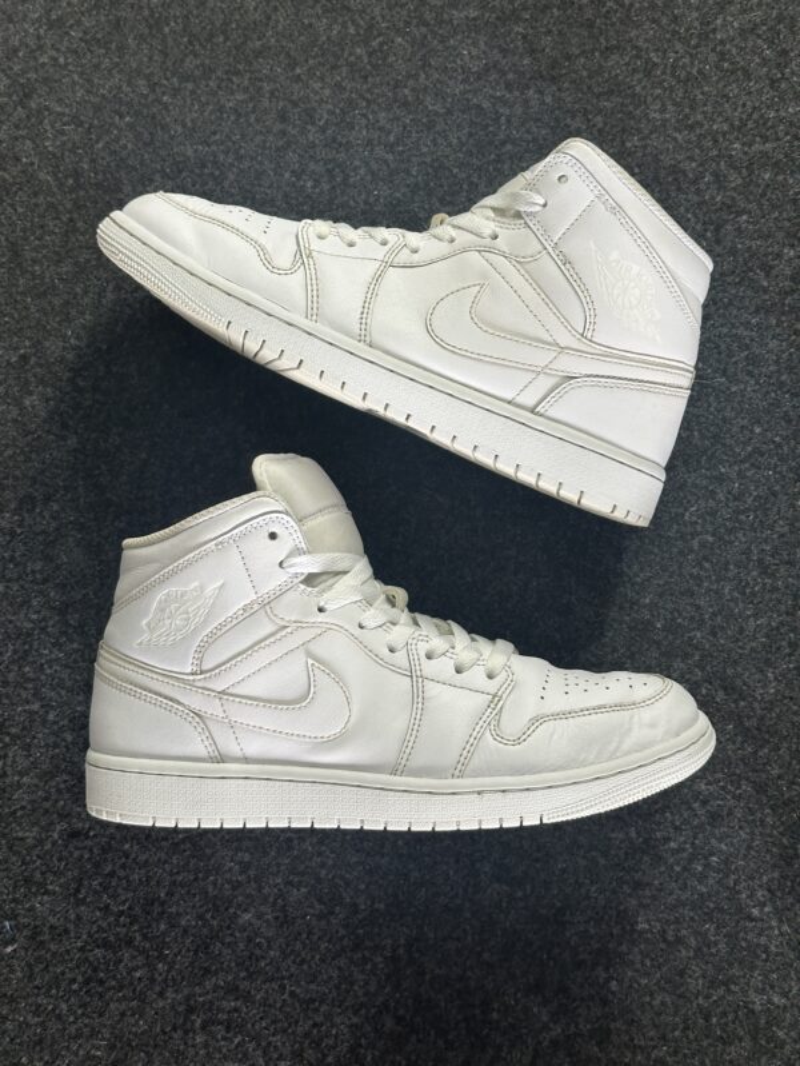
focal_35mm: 48
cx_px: 400
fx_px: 1478
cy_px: 533
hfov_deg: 30.3
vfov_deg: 39.6
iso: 125
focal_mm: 6.86
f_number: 1.78
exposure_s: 1/50
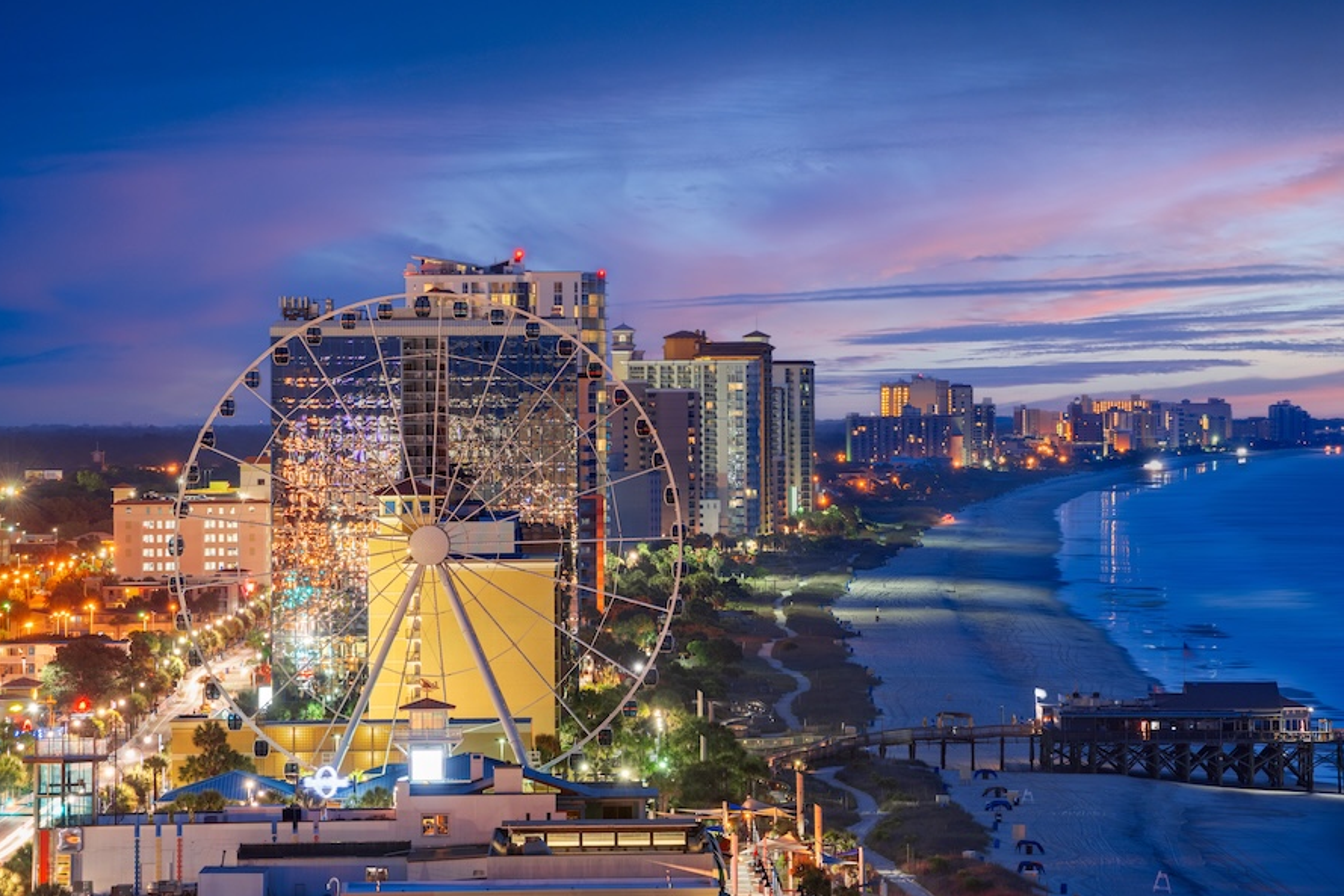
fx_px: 8401
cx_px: 676
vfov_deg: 6.1
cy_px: 422
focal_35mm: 225
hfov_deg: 9.1
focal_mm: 200
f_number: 8
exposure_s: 30
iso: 100
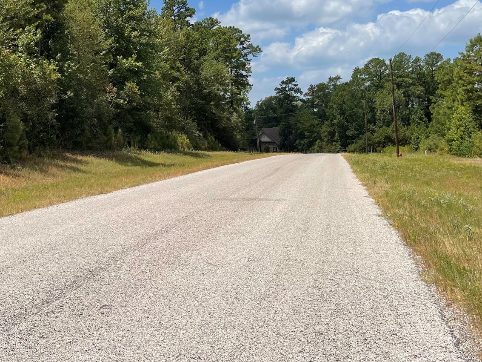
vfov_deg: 29.9
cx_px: 124
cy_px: 54
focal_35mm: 47
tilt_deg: +6.6
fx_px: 655
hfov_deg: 39.4
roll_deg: +1.7
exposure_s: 1/5917
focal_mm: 5.1
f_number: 1.6
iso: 32
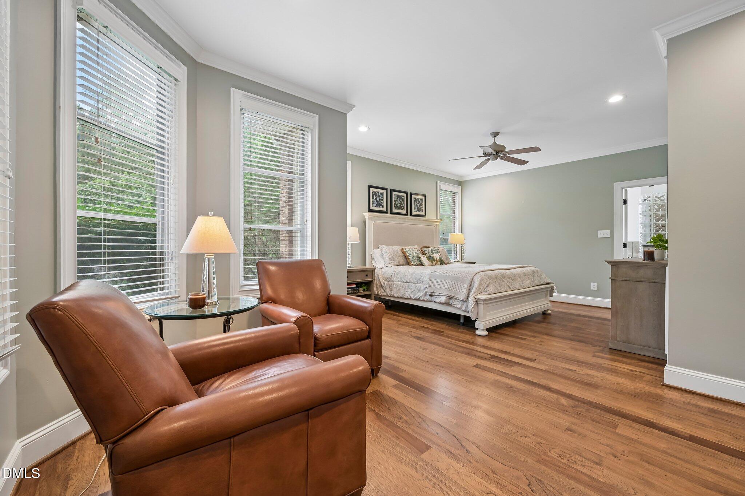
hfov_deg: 104.3
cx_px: 372
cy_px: 248
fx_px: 290
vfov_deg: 81.2
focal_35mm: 14
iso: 400
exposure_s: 1/8
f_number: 8
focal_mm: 14
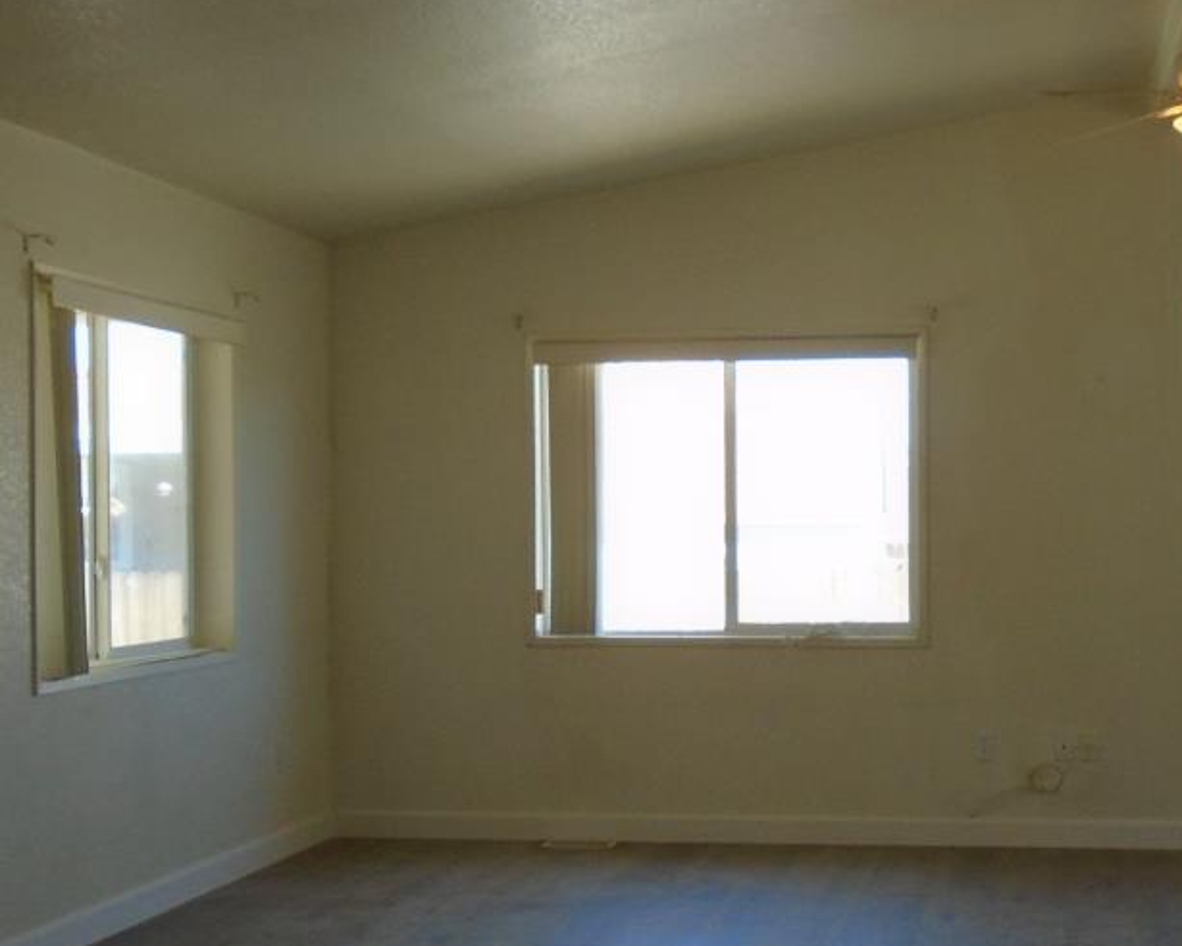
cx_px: 735
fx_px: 2169
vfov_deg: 24.6
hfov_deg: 30.4
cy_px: 548
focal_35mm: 62
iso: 100
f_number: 3.2
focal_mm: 4.6
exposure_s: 1/40
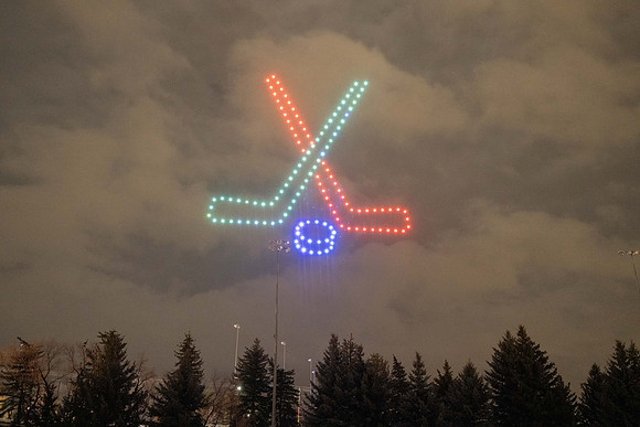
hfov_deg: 58.0
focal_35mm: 32
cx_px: 320
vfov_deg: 40.6
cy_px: 214
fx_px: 578
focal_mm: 32.5
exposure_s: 1/1.67
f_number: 4
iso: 6400
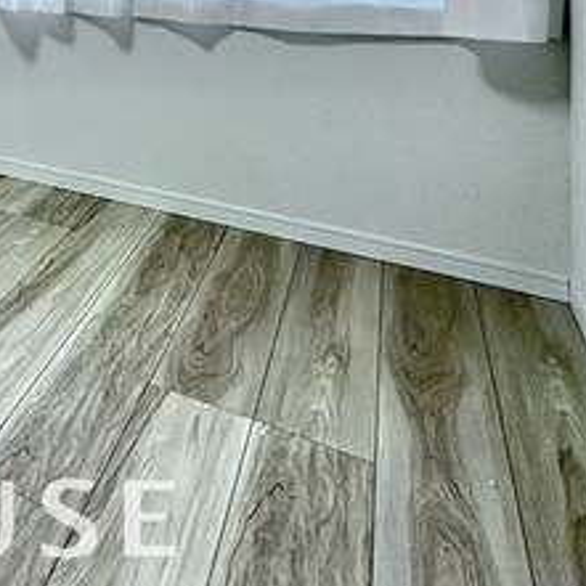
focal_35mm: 42
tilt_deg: +1.0
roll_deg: +0.9
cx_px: -350
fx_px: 804
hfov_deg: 25.8
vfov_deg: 33.1
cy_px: -110
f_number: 2.2
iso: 100
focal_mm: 2.22
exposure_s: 1/100
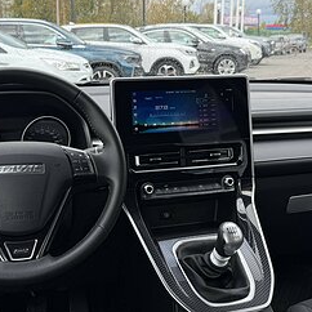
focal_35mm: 48
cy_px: 150
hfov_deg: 35.3
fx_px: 489
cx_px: 129
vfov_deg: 35.4
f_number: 1.78
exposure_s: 1/1032
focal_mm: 6.76
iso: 100
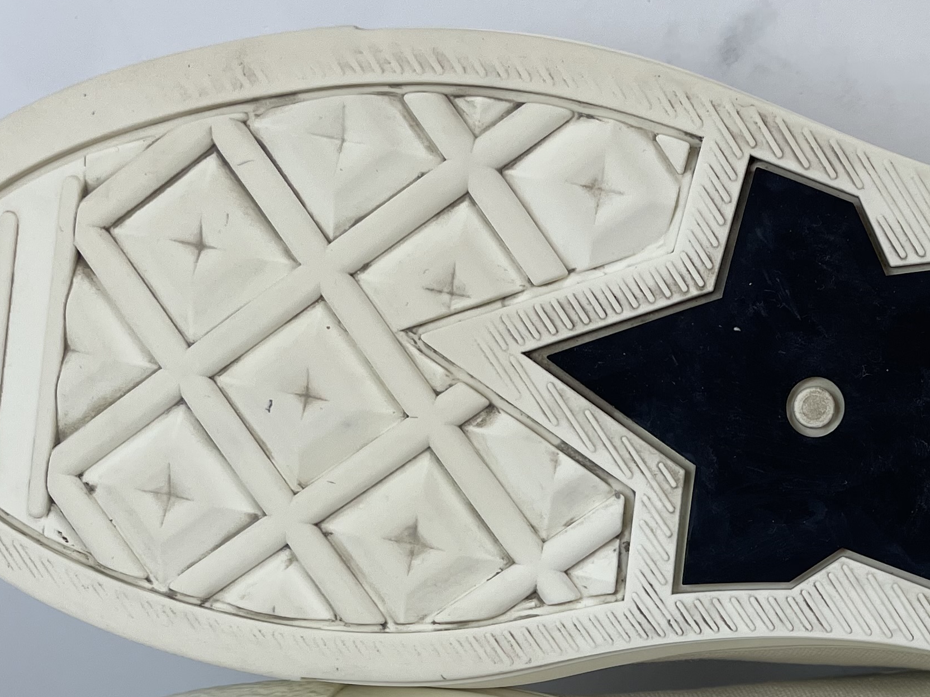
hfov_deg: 30.1
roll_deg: +9.3
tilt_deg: -27.3
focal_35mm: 63
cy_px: 827
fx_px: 1693
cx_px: 719
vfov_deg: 21.7
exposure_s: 1/295
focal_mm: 4.2
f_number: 1.6
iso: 32
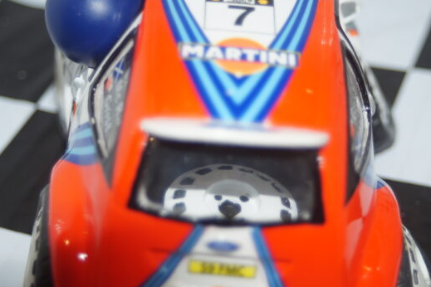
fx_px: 1245
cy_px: 158
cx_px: 224
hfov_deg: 19.6
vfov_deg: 13.2
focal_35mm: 104
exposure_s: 1/80
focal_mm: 60
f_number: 5.6
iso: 200
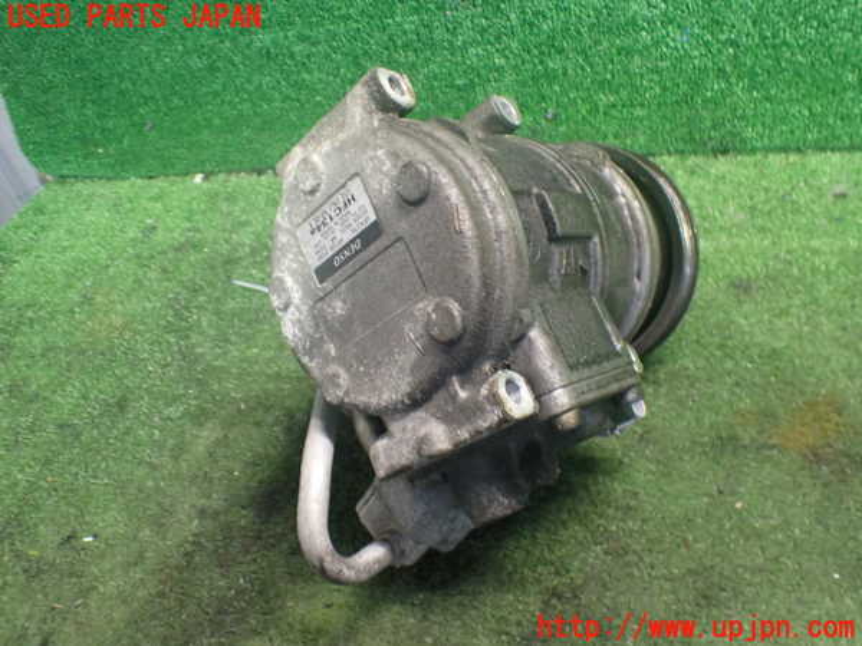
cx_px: 431
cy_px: 323
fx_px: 747
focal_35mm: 30
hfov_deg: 60.0
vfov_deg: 46.8
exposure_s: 1/40
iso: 800
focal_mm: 5.4
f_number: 2.3
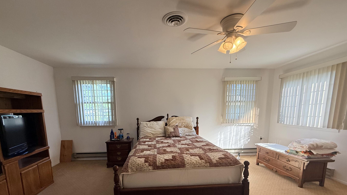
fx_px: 147
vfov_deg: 65.1
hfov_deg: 99.3
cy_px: 132
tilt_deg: -7.4
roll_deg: +1.1
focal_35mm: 16
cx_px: 165
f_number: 2.2
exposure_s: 1/120
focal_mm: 2.22
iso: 160
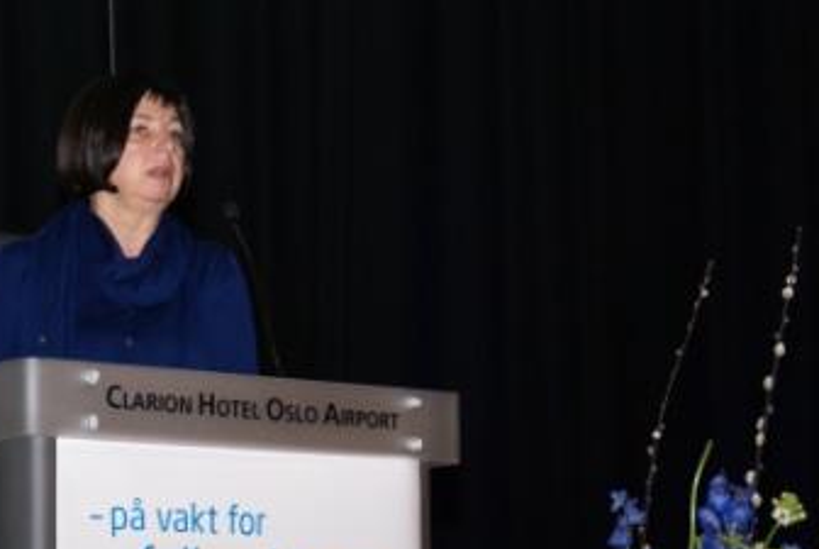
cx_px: 392
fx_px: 3189
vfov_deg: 9.8
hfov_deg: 14.6
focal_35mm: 140
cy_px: 317
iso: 400
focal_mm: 70
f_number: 5.6
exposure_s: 1/125
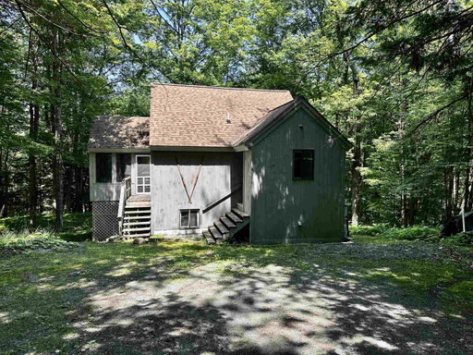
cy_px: 178
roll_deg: -1.1
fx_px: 328
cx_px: 236
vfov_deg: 56.8
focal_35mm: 24
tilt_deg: -2.7
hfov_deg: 71.6
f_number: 1.78
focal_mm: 6.86
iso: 80
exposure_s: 1/857
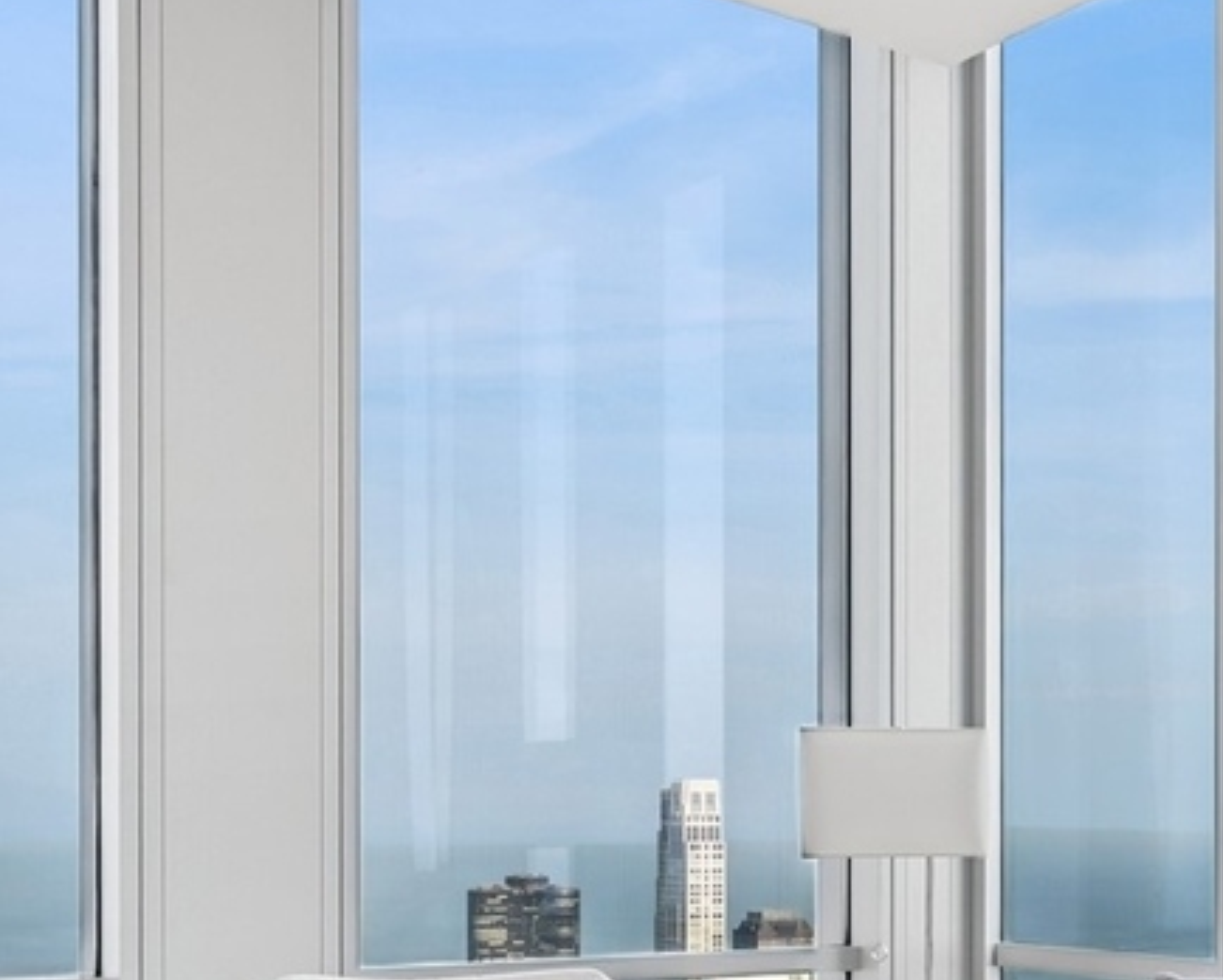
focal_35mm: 56
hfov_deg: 29.3
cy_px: 853
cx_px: 1437
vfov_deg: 26.4
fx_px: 2029
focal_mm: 16
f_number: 8
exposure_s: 1/250
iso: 320
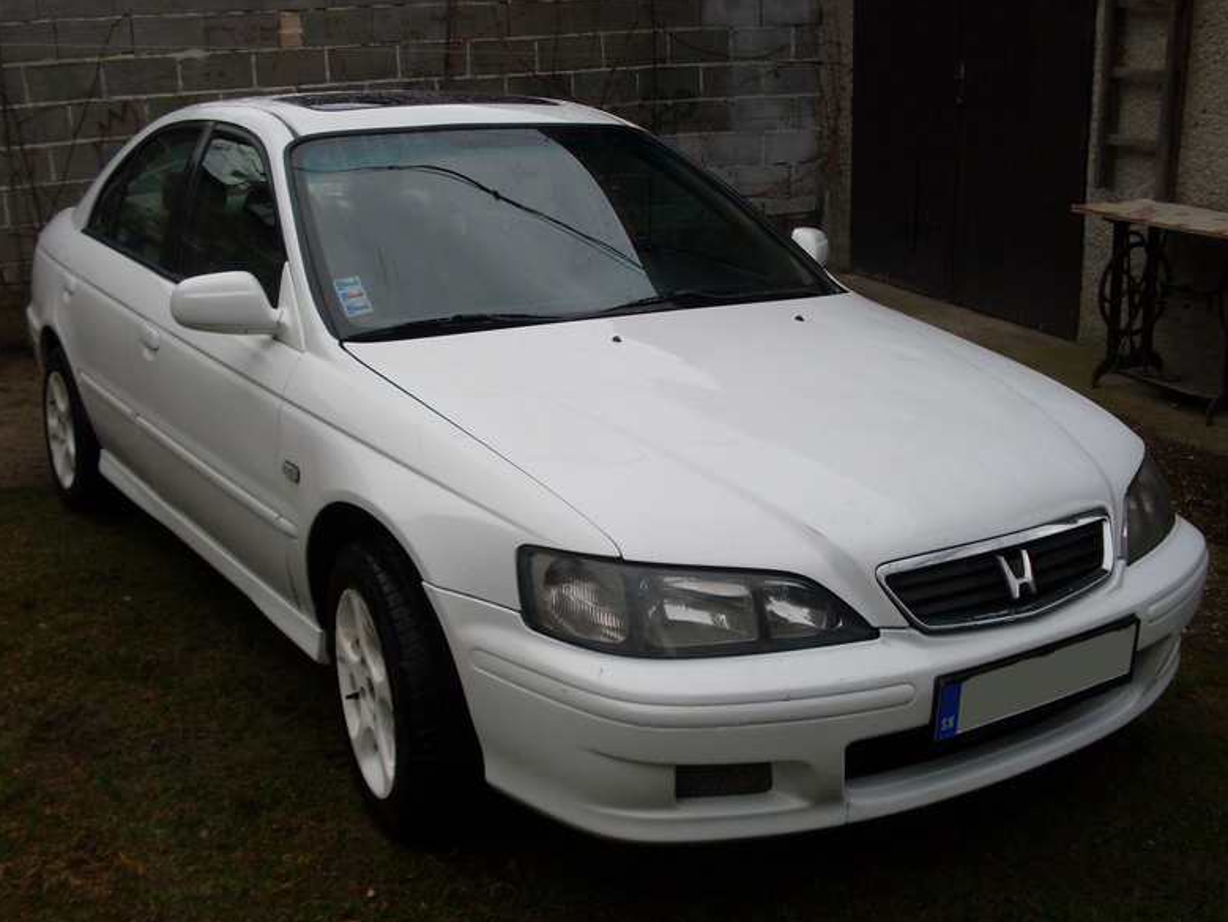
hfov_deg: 47.8
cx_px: 601
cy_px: 468
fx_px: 1384
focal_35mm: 39
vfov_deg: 36.8
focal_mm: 6.3
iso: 80
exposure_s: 1/250
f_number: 2.8
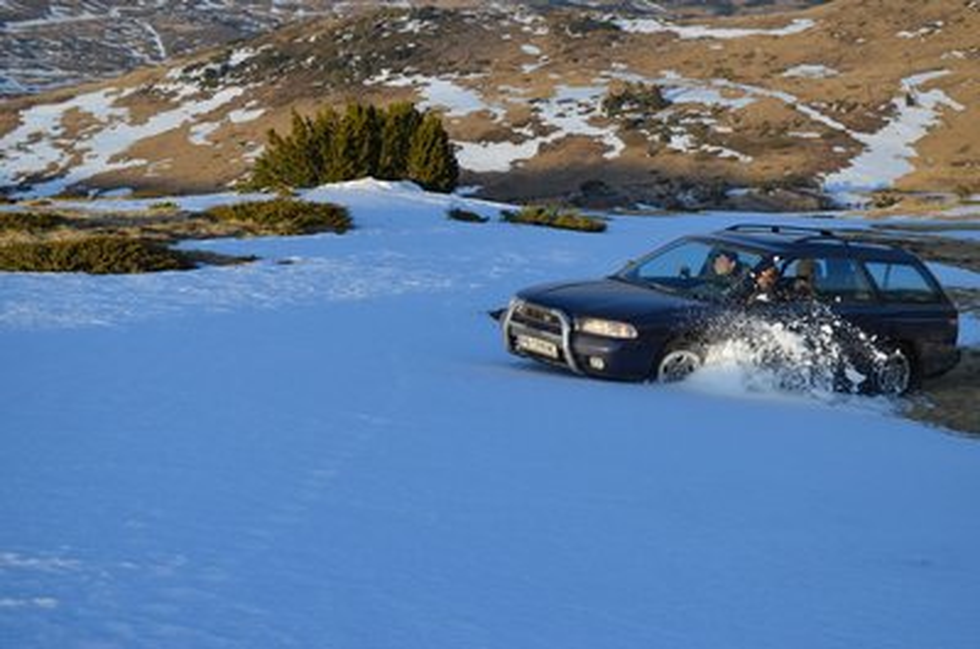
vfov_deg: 17.4
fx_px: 2119
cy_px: 324
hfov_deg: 26.0
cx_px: 490
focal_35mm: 78
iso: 140
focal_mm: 52
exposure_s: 1/250
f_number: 8
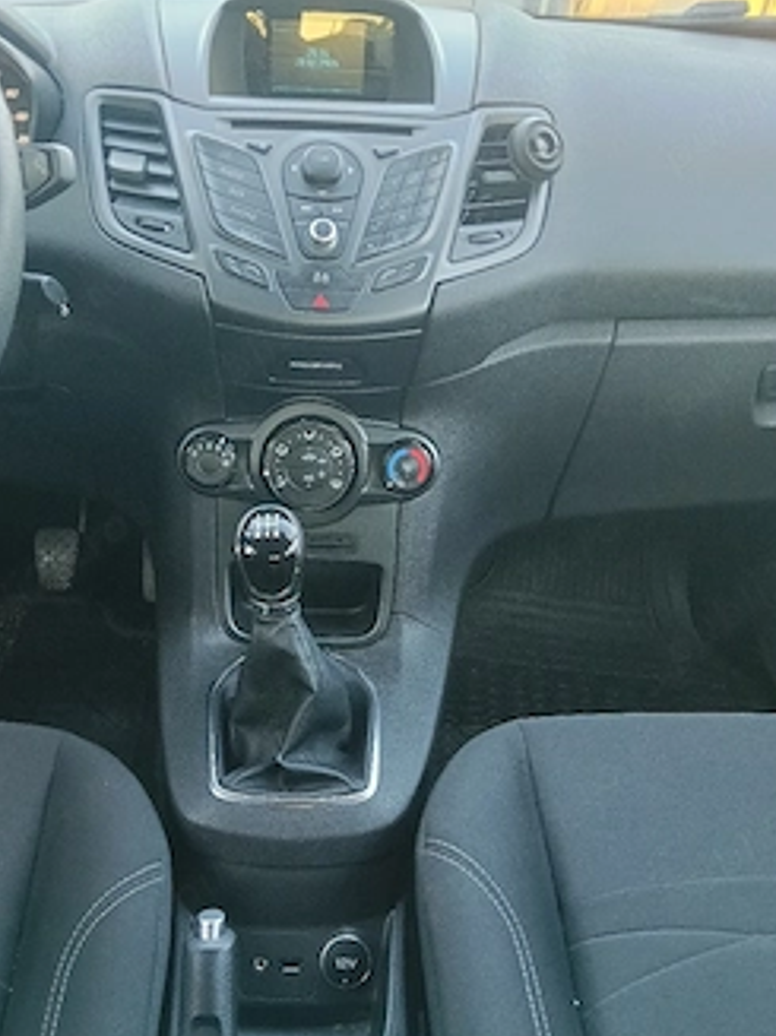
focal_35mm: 33
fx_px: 987
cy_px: 627
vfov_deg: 54.9
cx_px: 336
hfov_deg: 42.8
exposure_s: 1/33.3
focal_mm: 3.98
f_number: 1.8
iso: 640
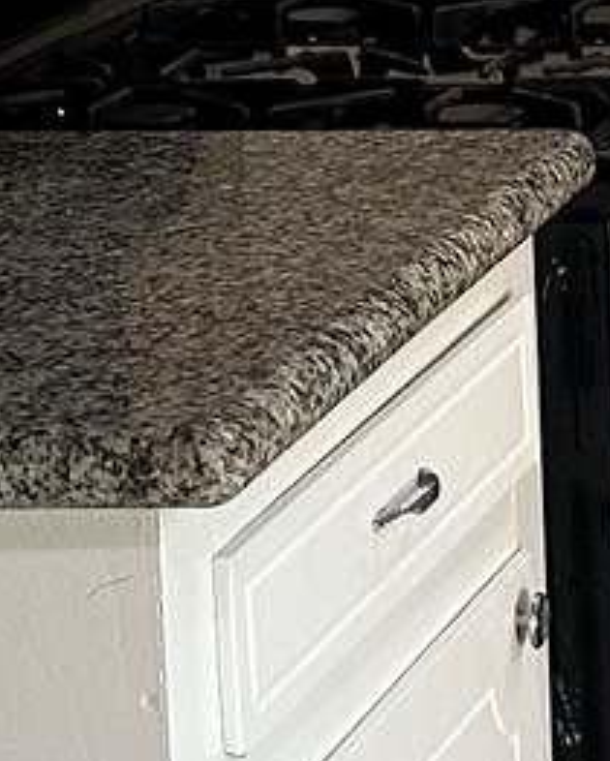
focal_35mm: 183
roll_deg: +0.4
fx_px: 4125
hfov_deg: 7.7
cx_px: 1621
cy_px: -55
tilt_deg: -8.5
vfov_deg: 10.4
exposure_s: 1/120
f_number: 1.78
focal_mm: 6.86
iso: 200
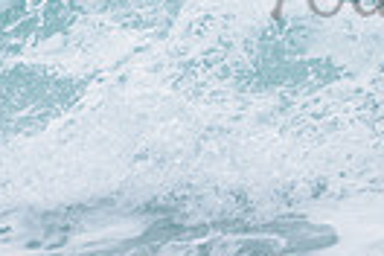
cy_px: -94
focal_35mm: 2700
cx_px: 746
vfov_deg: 0.5
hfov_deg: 0.8
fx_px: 28798
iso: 220
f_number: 5.6
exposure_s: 1/2000
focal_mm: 500
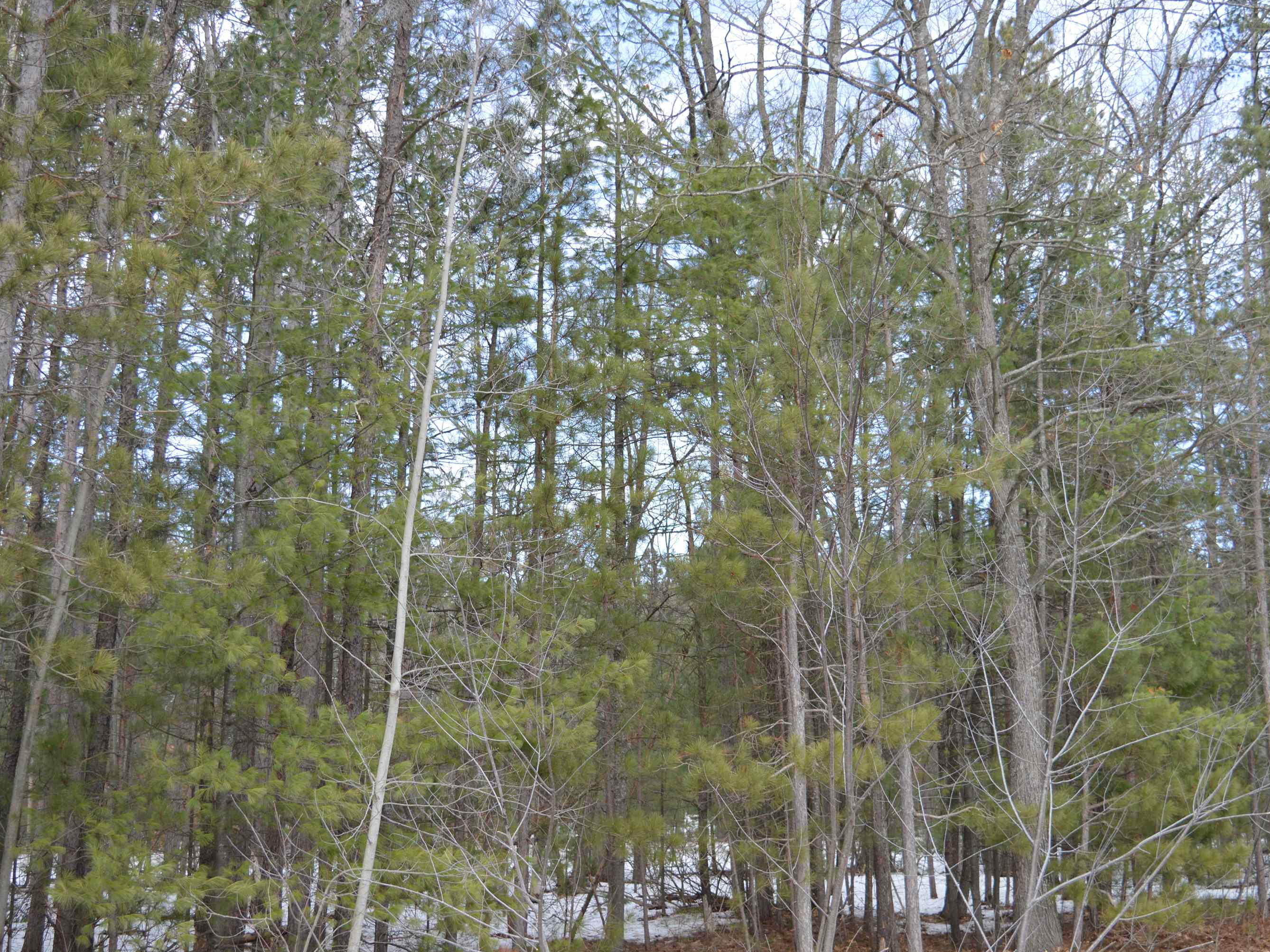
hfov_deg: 43.8
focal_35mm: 43
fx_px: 1578
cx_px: 683
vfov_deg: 33.6
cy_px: 475
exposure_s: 1/125
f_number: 5.6
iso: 100
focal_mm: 26
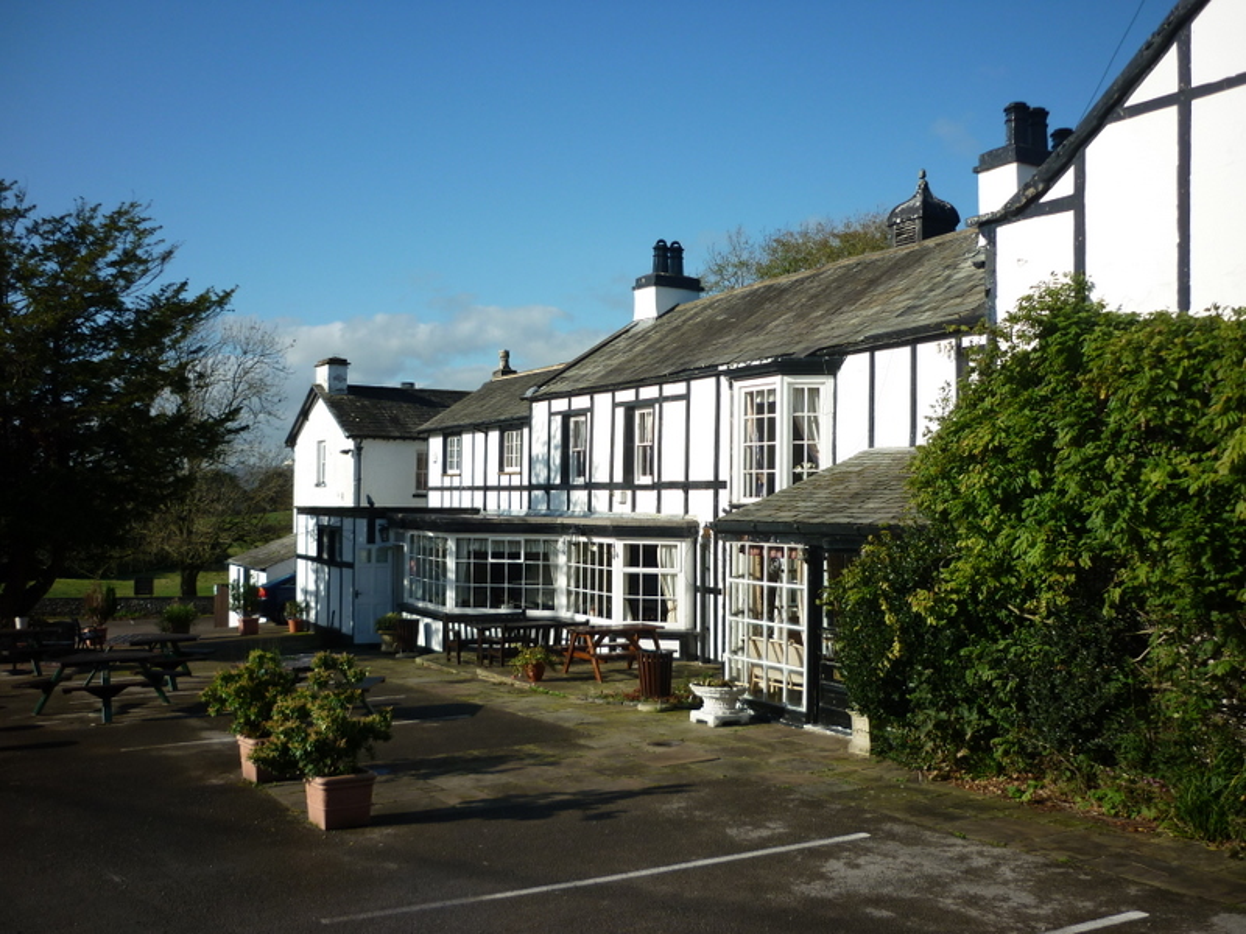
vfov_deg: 42.9
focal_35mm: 33
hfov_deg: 55.4
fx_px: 1188
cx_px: 623
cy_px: 467
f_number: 8
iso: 80
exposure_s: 1/200
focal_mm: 5.5
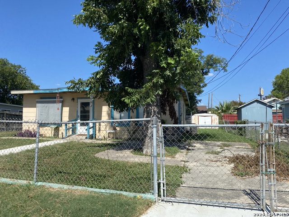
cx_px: 144
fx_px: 217
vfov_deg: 53.1
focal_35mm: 26
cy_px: 108
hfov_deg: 67.3
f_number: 1.8
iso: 32
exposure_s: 1/2755
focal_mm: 4.25
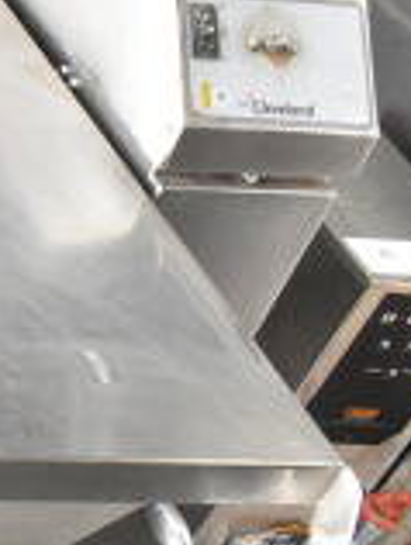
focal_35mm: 100
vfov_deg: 19.5
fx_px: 1579
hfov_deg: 12.2
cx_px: -528
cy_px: 147
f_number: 6.3
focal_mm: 18
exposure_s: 1/160
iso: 1600
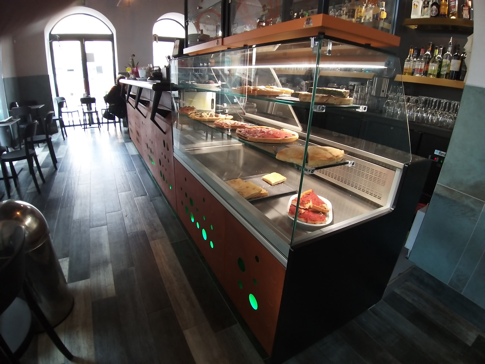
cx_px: 242
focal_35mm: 18
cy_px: 182
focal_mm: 1.87
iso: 125
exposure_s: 1/25
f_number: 2.4
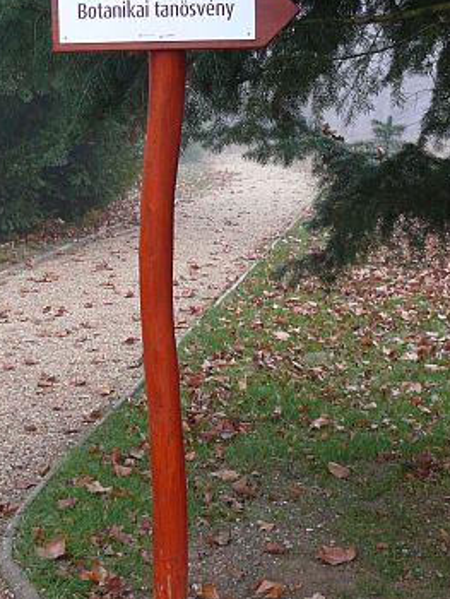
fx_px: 1039
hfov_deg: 24.4
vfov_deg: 32.0
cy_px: 221
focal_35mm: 60
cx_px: 187
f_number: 2.8
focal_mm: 7.4
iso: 100
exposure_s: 1/125
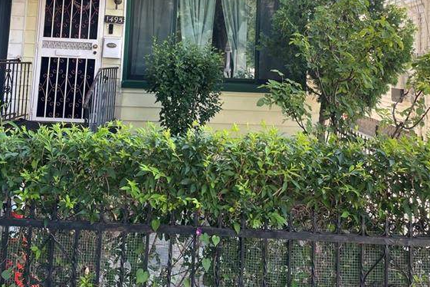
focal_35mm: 37
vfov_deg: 34.0
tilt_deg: +5.5
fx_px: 442
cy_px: 29
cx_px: 216
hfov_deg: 51.9
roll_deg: -2.3
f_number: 1.6
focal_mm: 4.2
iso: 32
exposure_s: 1/211
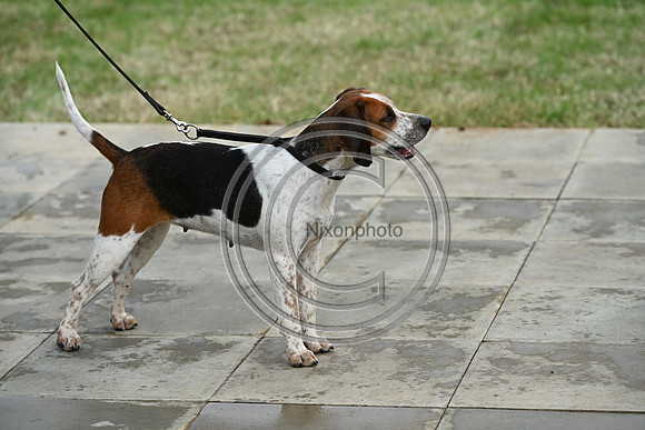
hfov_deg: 15.2
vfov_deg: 10.2
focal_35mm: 135
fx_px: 2419
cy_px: 215
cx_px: 322
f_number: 4.5
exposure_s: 1/1000
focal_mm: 135
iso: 360
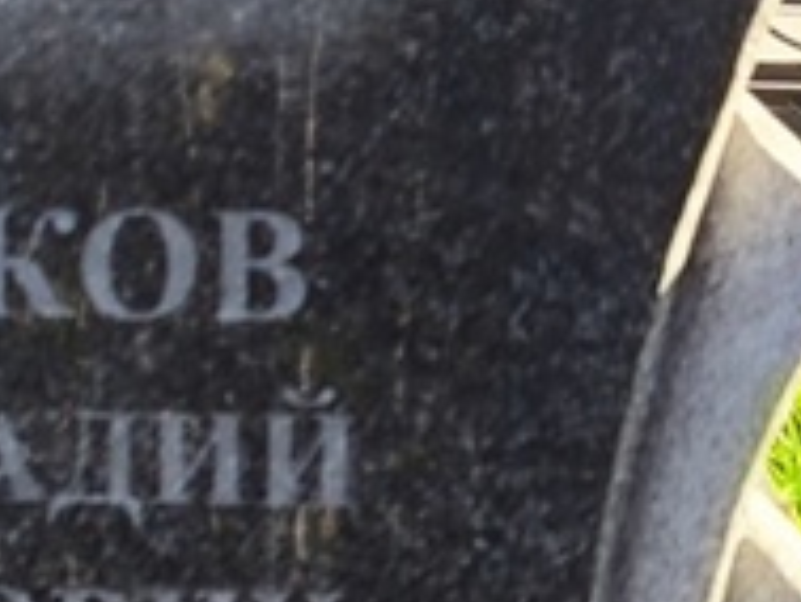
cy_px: 585
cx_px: -87
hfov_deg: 9.3
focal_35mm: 211
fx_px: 4886
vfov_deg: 7.0
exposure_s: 1/312
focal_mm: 4.71
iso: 50
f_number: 1.7
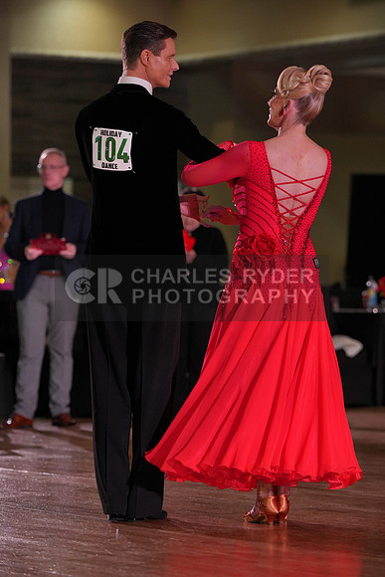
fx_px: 2485
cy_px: 288
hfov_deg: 8.9
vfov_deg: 13.2
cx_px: 192
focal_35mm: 155
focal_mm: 155
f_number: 4
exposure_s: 1/500
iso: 1000
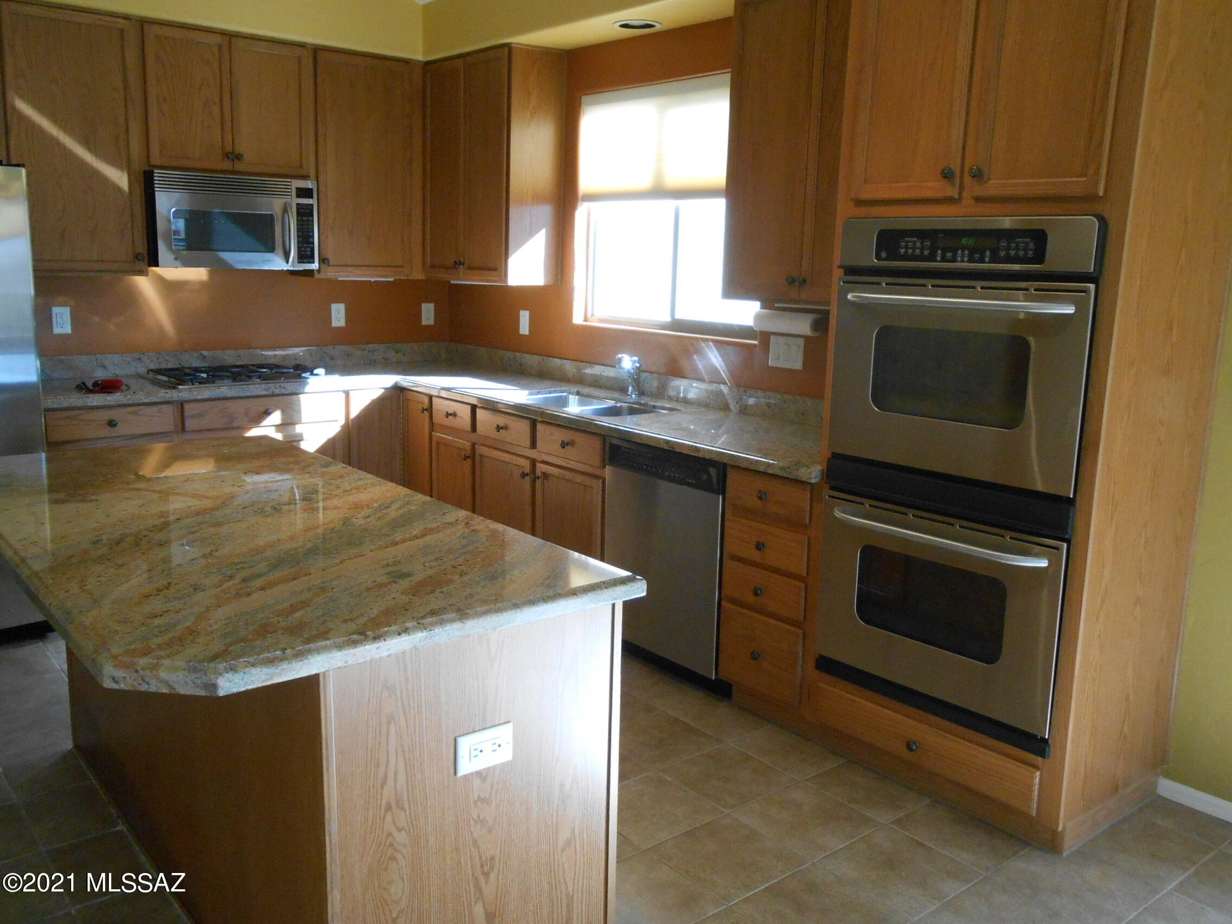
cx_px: 616
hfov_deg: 60.0
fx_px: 1068
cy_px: 462
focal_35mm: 30
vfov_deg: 46.8
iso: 500
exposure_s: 1/125
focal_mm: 5.3
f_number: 3.8
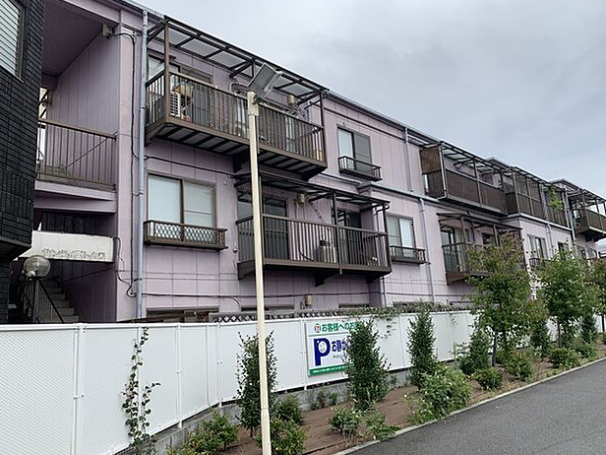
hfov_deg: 65.3
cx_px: 303
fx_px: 473
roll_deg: +3.7
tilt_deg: +11.4
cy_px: 230
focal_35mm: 27
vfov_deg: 51.4
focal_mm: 4.25
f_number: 1.8
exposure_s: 1/1560
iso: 25
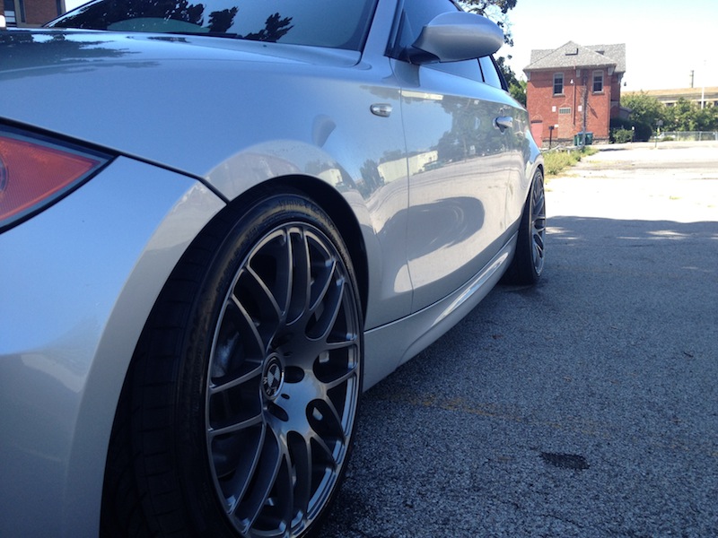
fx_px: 726
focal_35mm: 35
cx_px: 359
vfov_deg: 40.7
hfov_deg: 52.6
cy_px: 269
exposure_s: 1/468
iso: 64
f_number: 2.4
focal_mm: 4.28
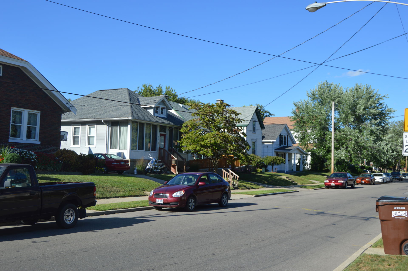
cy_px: 136
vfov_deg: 36.8
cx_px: 204
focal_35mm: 36
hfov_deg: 53.2
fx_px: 408
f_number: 9
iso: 100
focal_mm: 24
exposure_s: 1/320
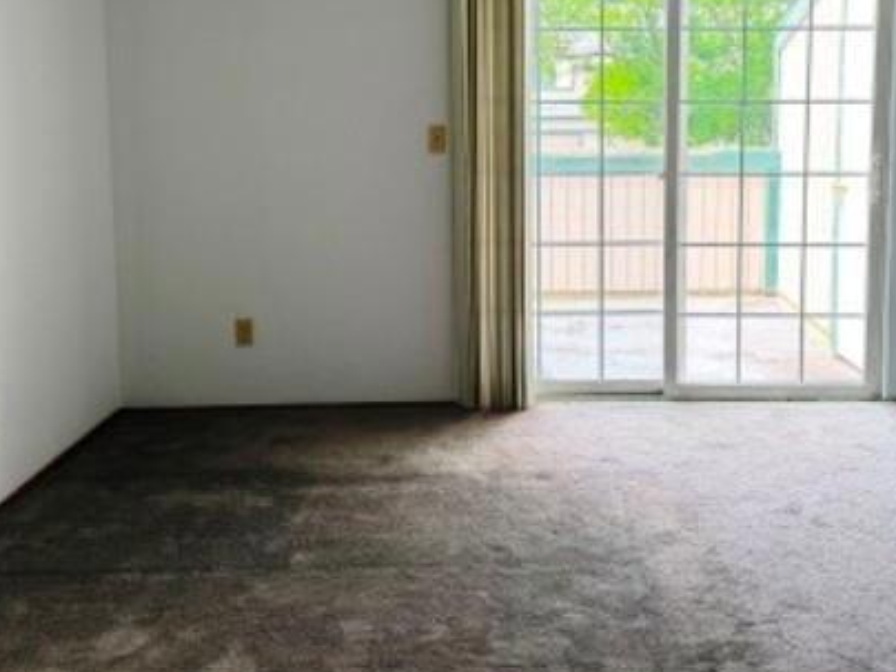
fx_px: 984
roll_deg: +0.3
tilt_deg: -6.2
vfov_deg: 36.9
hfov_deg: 48.5
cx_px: 557
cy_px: 171
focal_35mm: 38
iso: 80
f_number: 1.78
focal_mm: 6.76
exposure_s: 1/182
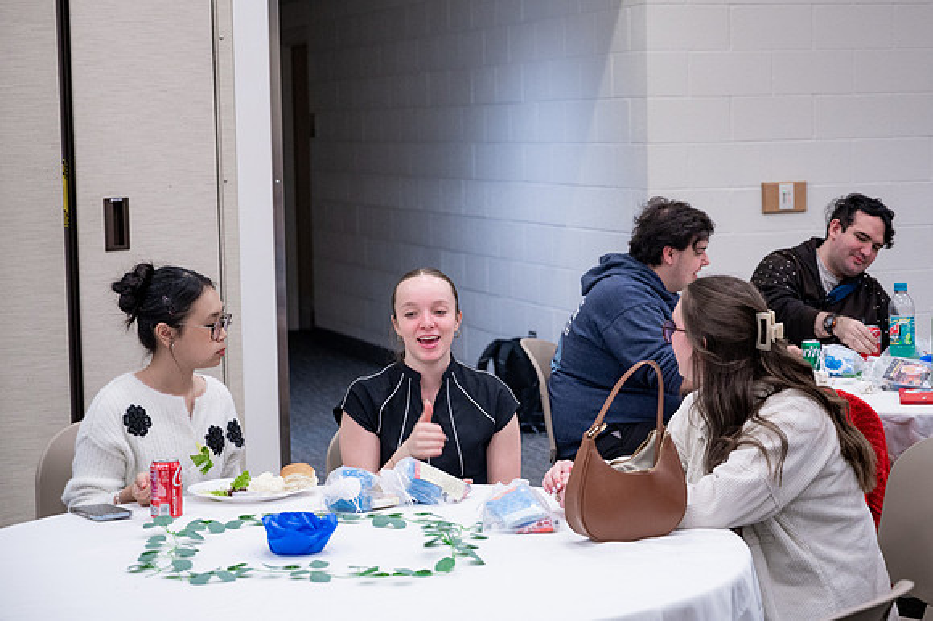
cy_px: 264
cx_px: 495
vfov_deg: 16.9
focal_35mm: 81
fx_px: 2085
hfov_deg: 25.2
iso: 1600
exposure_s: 1/200
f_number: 4
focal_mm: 70
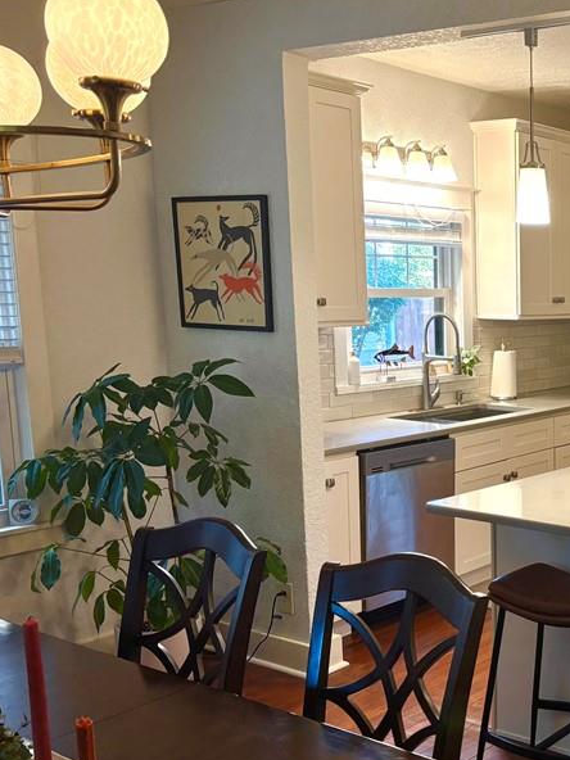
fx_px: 988
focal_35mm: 45
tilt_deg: -9.7
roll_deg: -0.1
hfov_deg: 29.3
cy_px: 448
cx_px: 616
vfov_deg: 41.9
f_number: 1.6
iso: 125
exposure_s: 1/120
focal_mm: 5.96
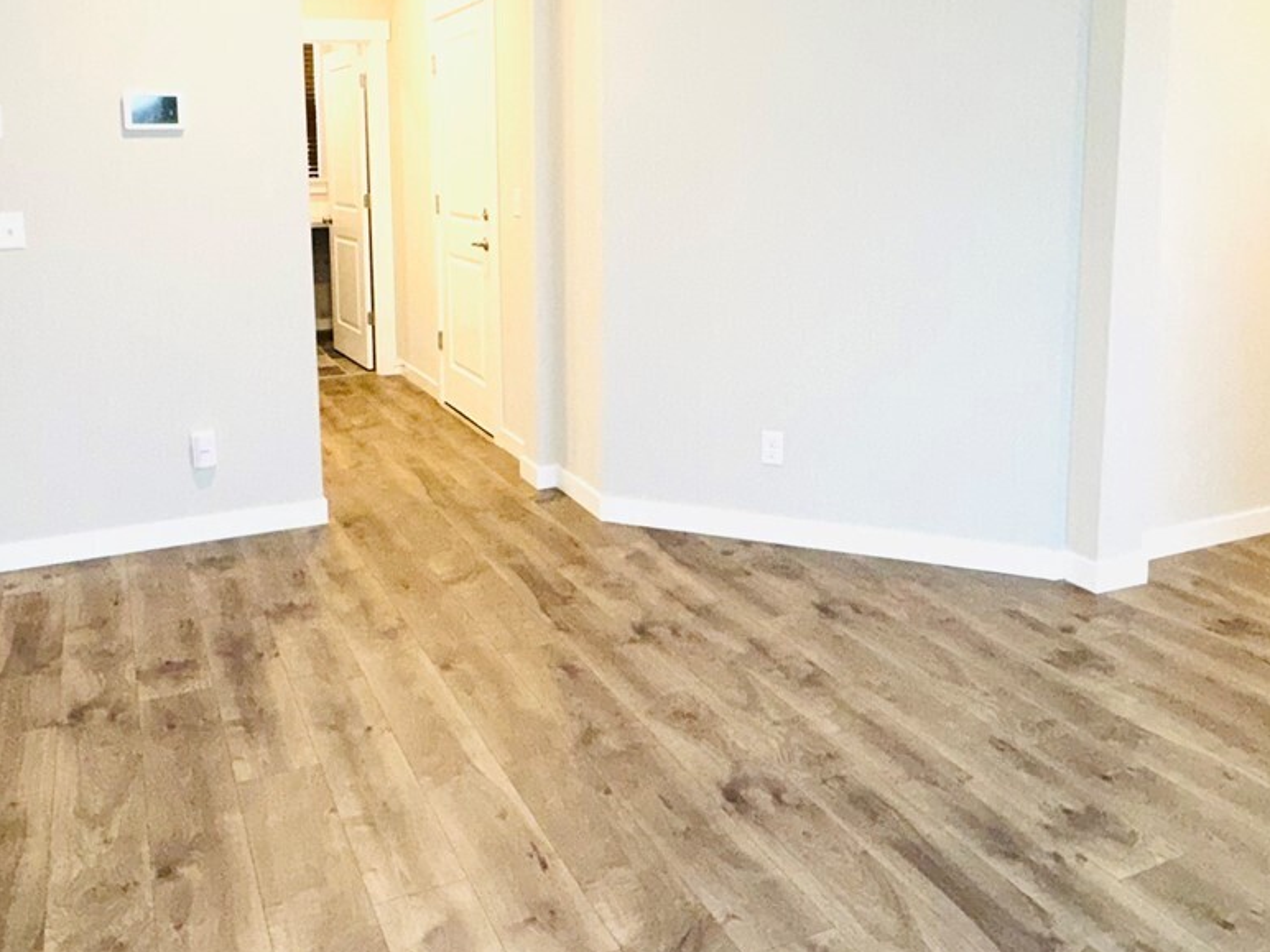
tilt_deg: -7.4
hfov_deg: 61.3
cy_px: 276
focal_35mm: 29
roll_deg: +0.2
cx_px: 523
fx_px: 1064
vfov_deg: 47.0
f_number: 2.2
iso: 100
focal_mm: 2.22
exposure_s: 1/60
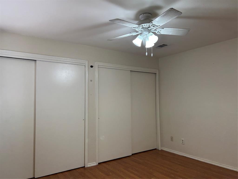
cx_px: 119
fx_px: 179
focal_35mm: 26
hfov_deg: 67.3
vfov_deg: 53.1
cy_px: 90
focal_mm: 5.7
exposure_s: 1/60
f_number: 1.5
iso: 64
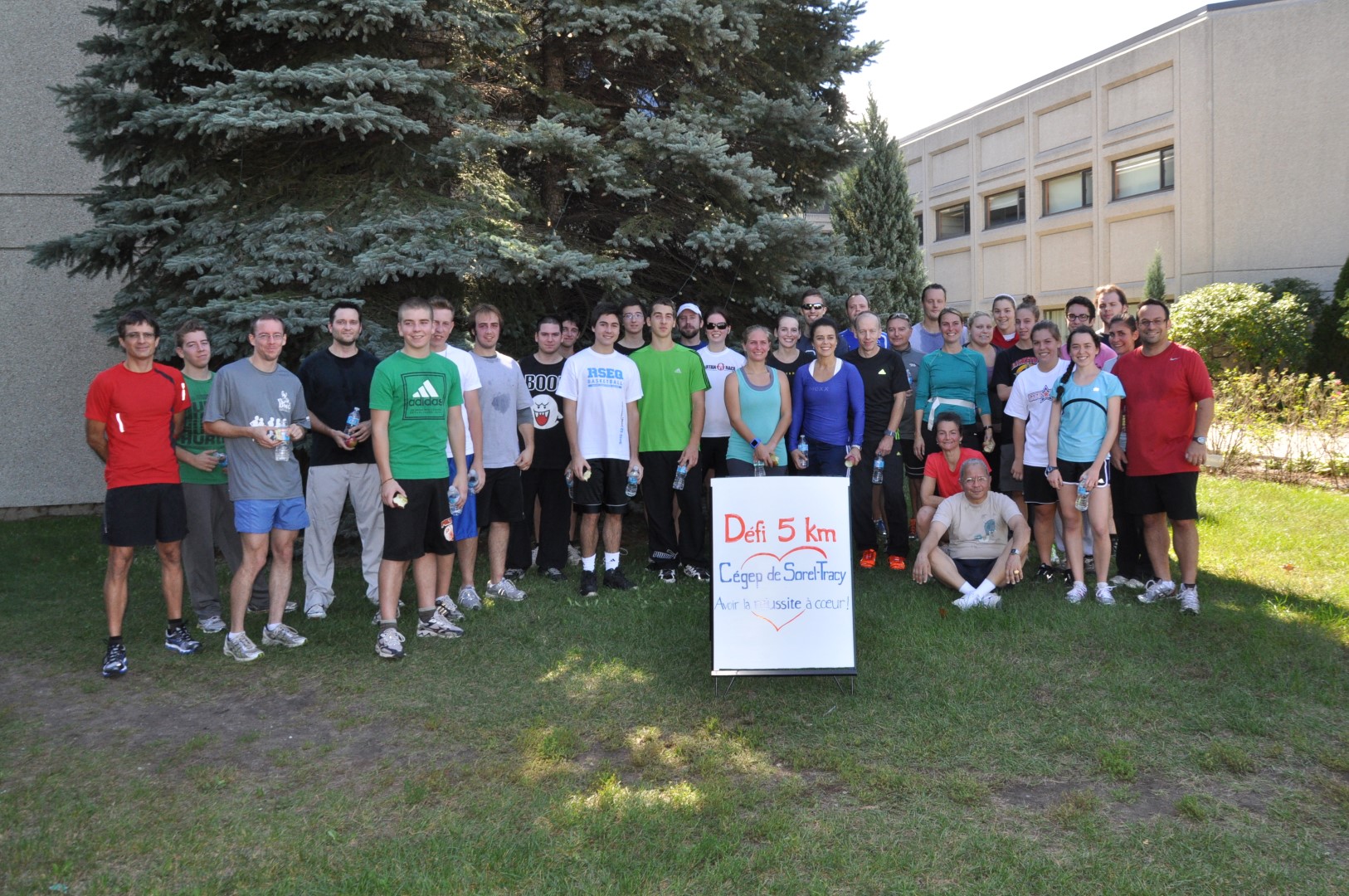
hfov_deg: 67.4
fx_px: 1011
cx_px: 674
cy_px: 448
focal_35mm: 27
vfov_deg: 47.8
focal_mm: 18
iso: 640
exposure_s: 1/200
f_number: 10
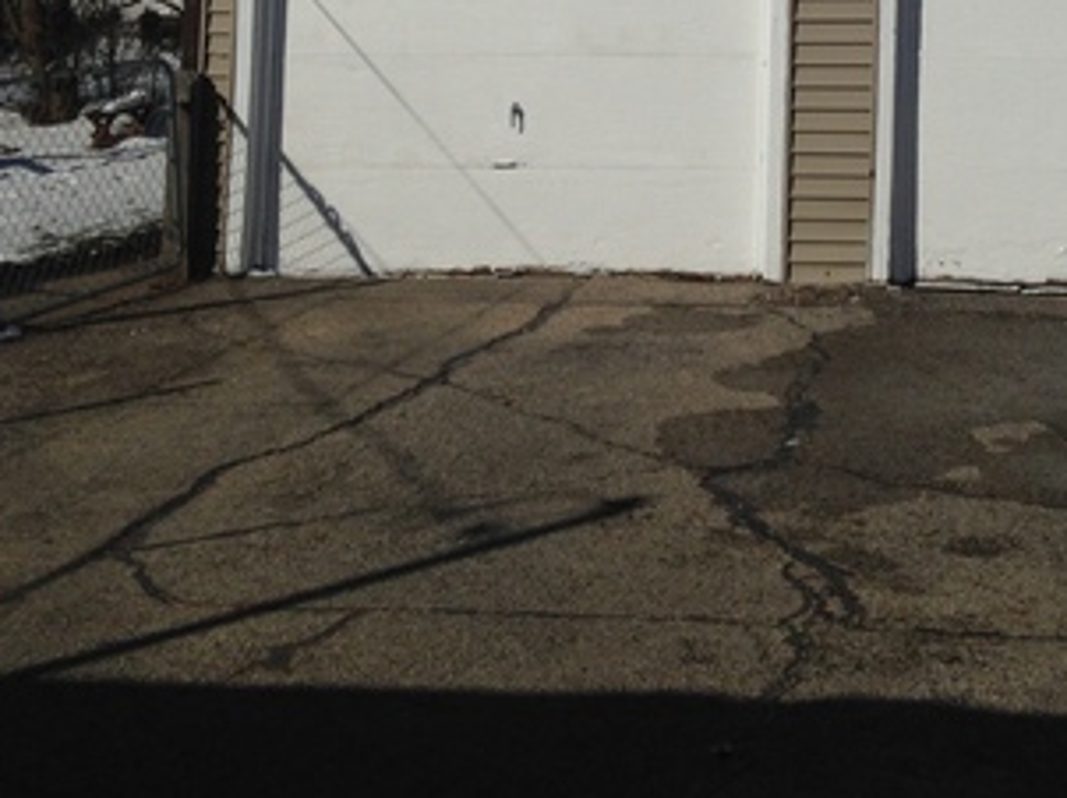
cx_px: 795
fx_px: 2156
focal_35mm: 70
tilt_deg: -1.9
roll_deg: +0.8
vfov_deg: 20.3
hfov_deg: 27.4
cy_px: -11
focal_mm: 4.12
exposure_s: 1/9091
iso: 50
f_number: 2.4
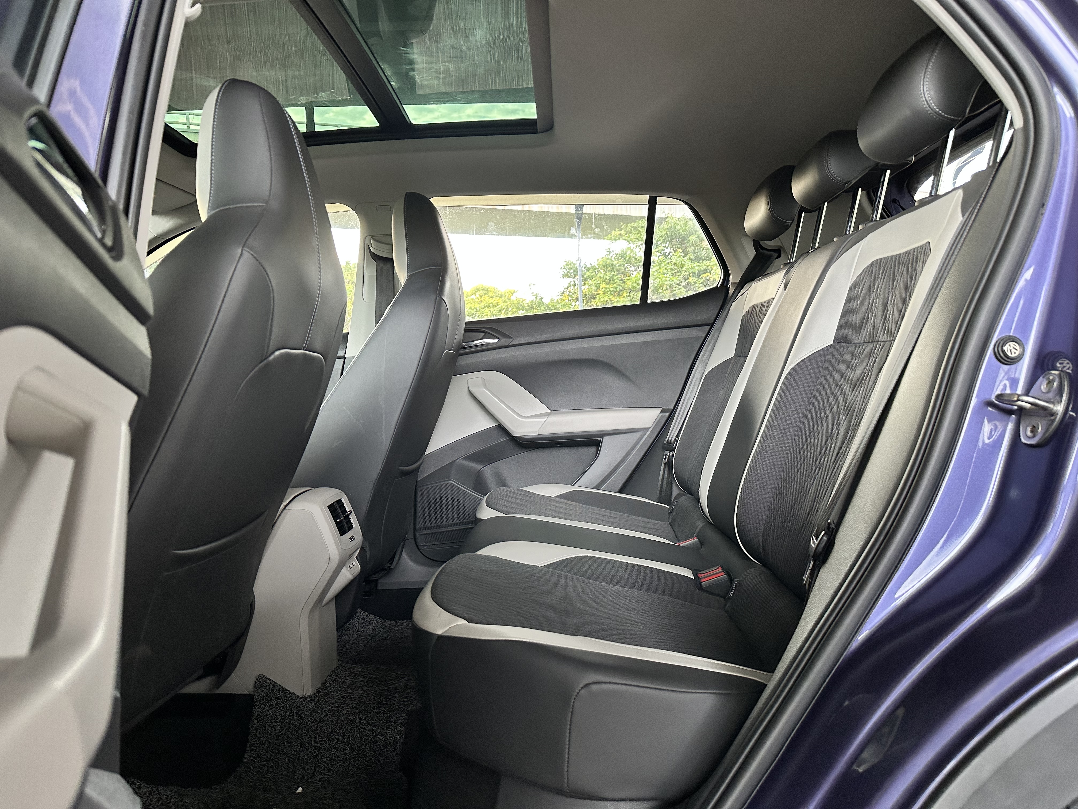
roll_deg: +2.3
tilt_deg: -1.7
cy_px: 404
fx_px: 747
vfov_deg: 56.8
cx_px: 539
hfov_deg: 71.6
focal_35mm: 24
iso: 200
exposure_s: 1/121
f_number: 1.78
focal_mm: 6.86
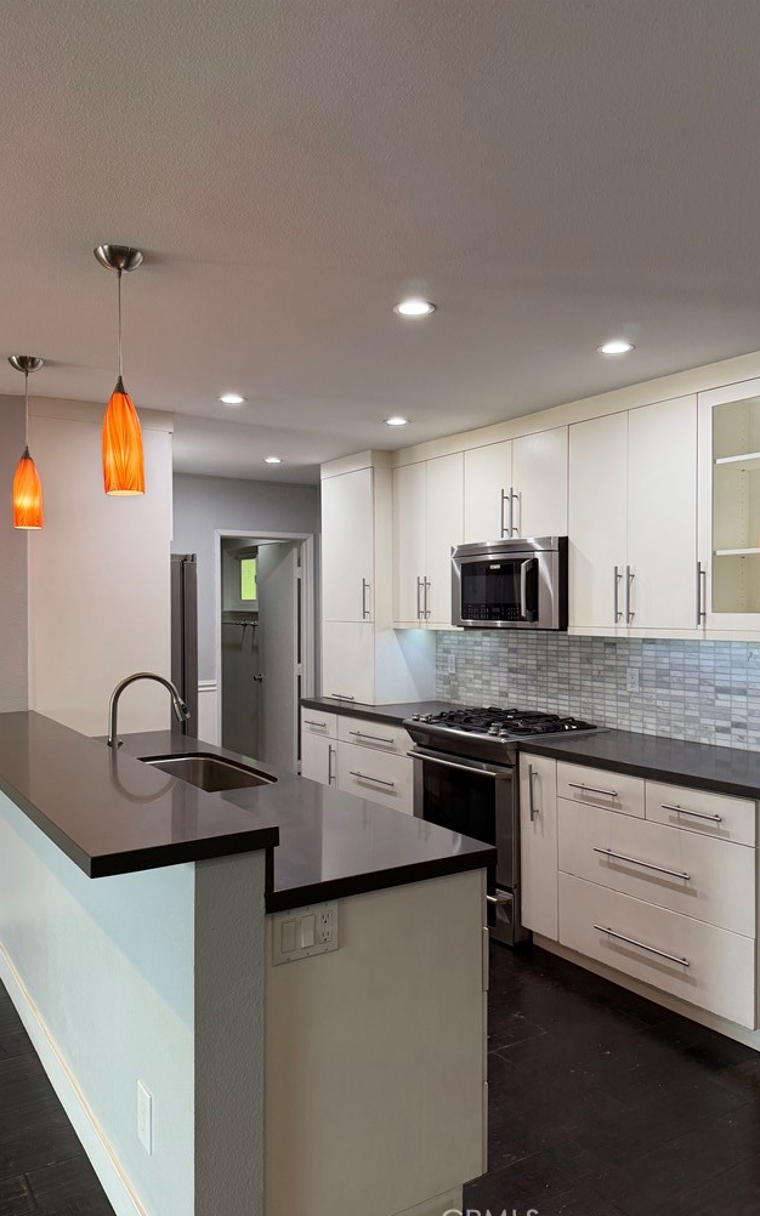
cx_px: 376
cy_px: 616
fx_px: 862
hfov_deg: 47.6
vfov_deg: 70.4
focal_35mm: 26
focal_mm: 6.76
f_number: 1.78
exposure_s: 1/120
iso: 160
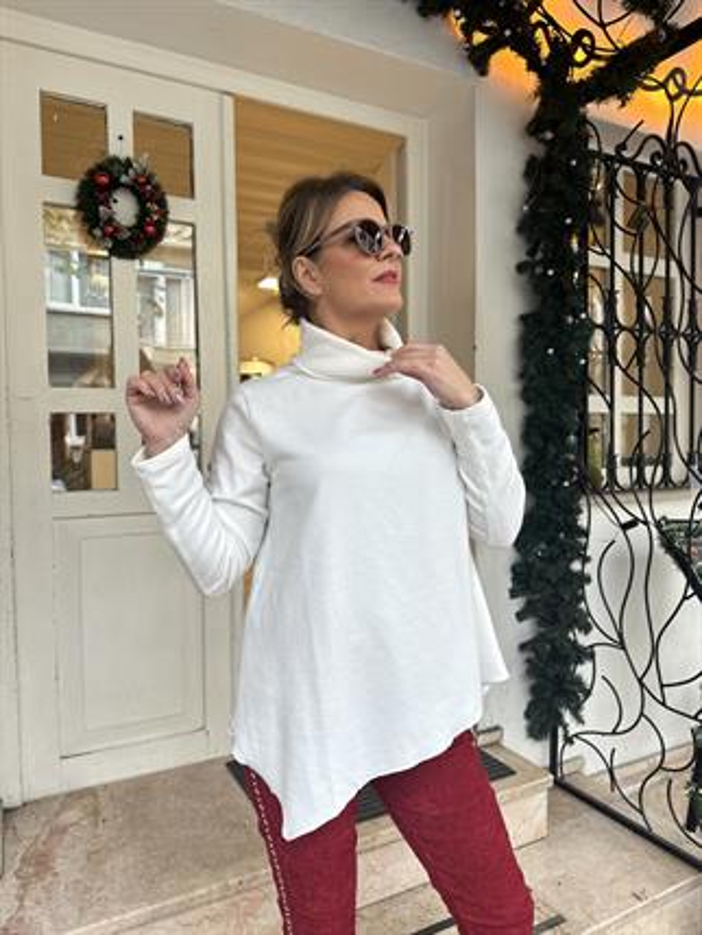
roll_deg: -0.6
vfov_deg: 71.6
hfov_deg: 56.8
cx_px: 351
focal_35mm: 24
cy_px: 468
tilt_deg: -1.3
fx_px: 649
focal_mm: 6.86
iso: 80
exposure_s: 1/100
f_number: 1.78
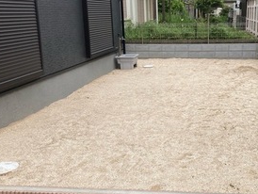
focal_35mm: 49
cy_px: 109
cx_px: 183
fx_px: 366
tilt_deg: -13.9
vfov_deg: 29.7
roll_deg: -0.4
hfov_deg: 38.2
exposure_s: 1/685
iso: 20
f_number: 1.8
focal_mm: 3.99
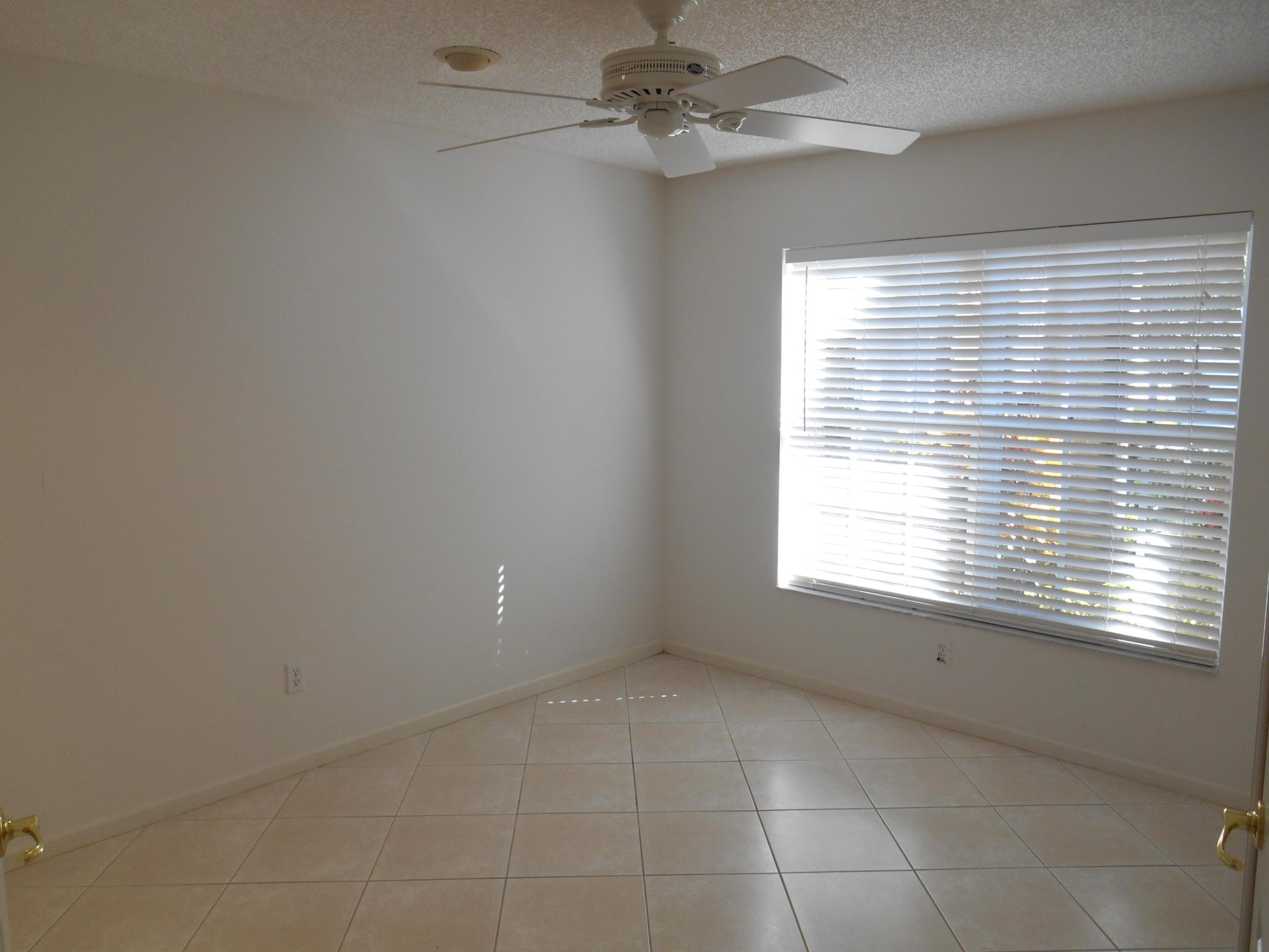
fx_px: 953
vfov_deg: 53.1
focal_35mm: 26
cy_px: 476
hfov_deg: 67.3
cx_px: 634
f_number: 3.4
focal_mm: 4.7
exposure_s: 1/40
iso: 80
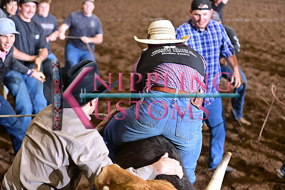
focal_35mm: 70
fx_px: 554
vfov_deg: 19.5
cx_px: 142
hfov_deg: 28.8
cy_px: 95
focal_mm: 70
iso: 1600
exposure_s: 1/250
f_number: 3.2
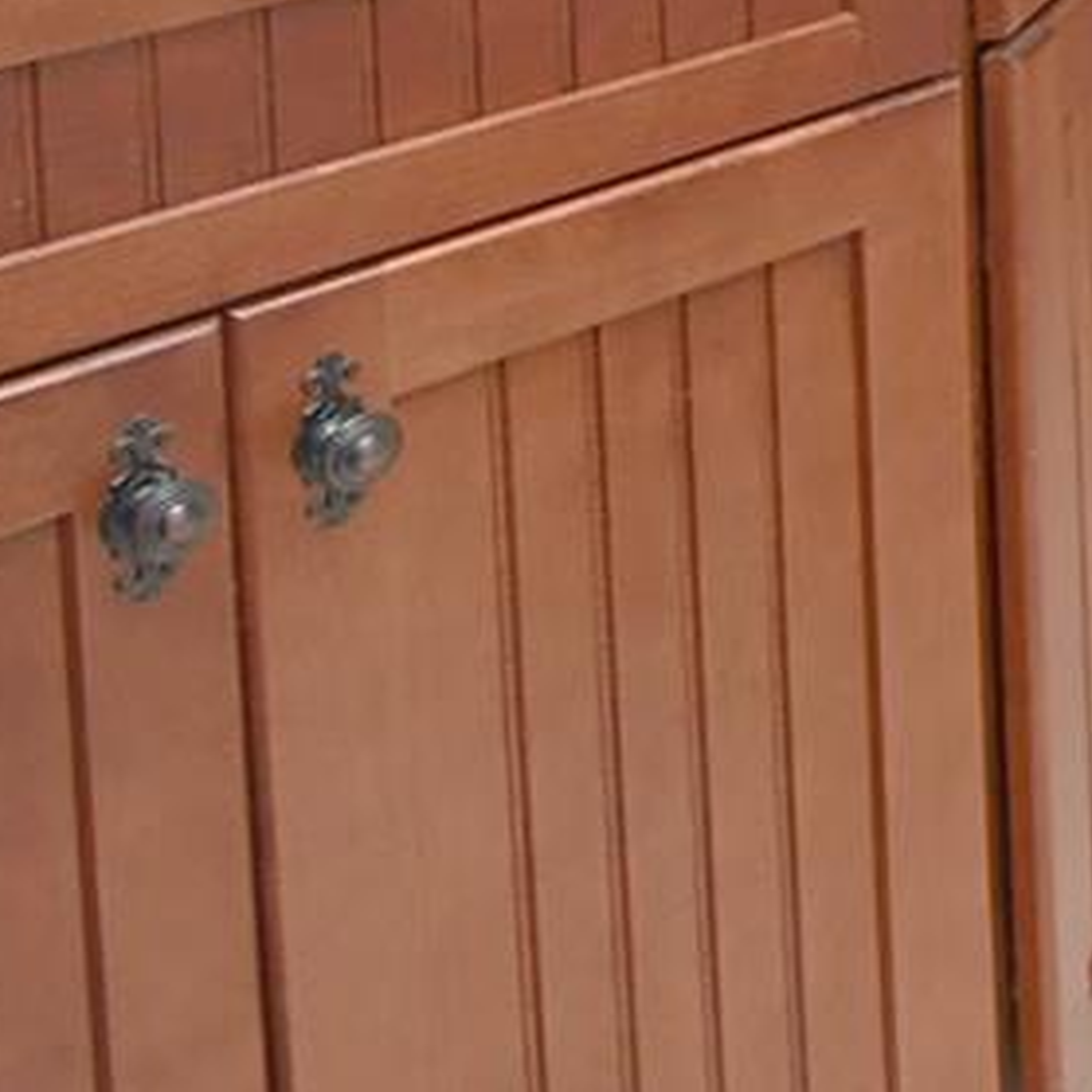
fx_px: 2605
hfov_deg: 15.2
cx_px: 2540
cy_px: -751
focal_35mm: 73
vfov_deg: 19.2
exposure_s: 1/60
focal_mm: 10
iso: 800
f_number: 7.1
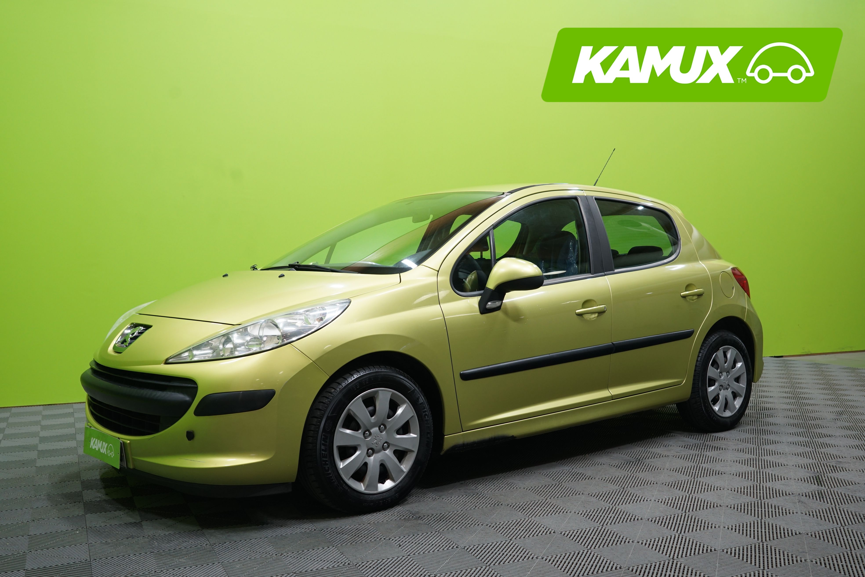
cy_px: 288
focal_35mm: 34
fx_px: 817
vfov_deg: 38.9
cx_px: 432
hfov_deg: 55.8
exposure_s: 1/20
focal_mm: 34
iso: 640
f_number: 5.6
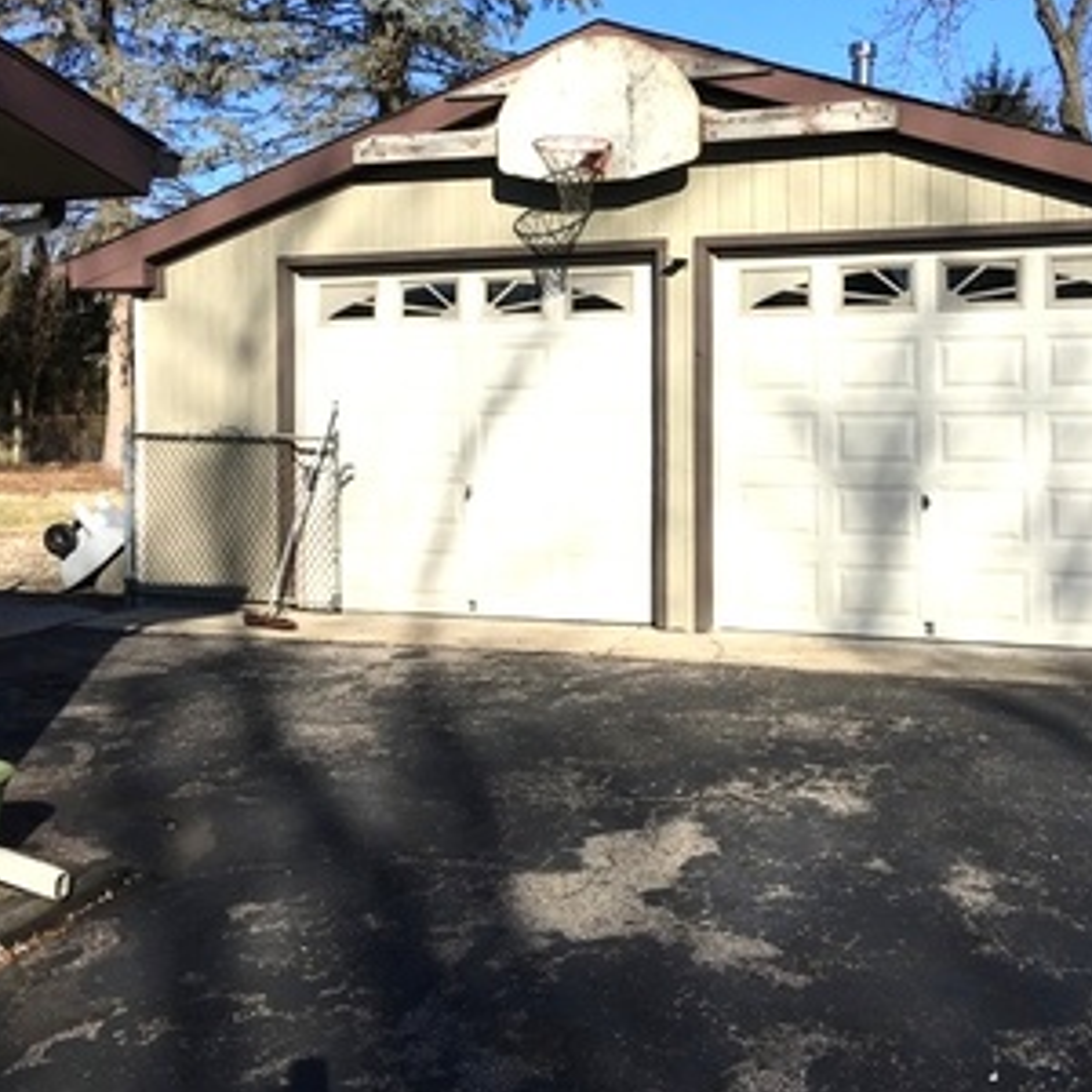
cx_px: 626
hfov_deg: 40.8
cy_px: 415
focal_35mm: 41
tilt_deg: +1.3
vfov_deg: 40.7
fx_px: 1463
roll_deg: -0.5
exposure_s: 1/1832
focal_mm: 4.15
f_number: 2.2
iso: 25
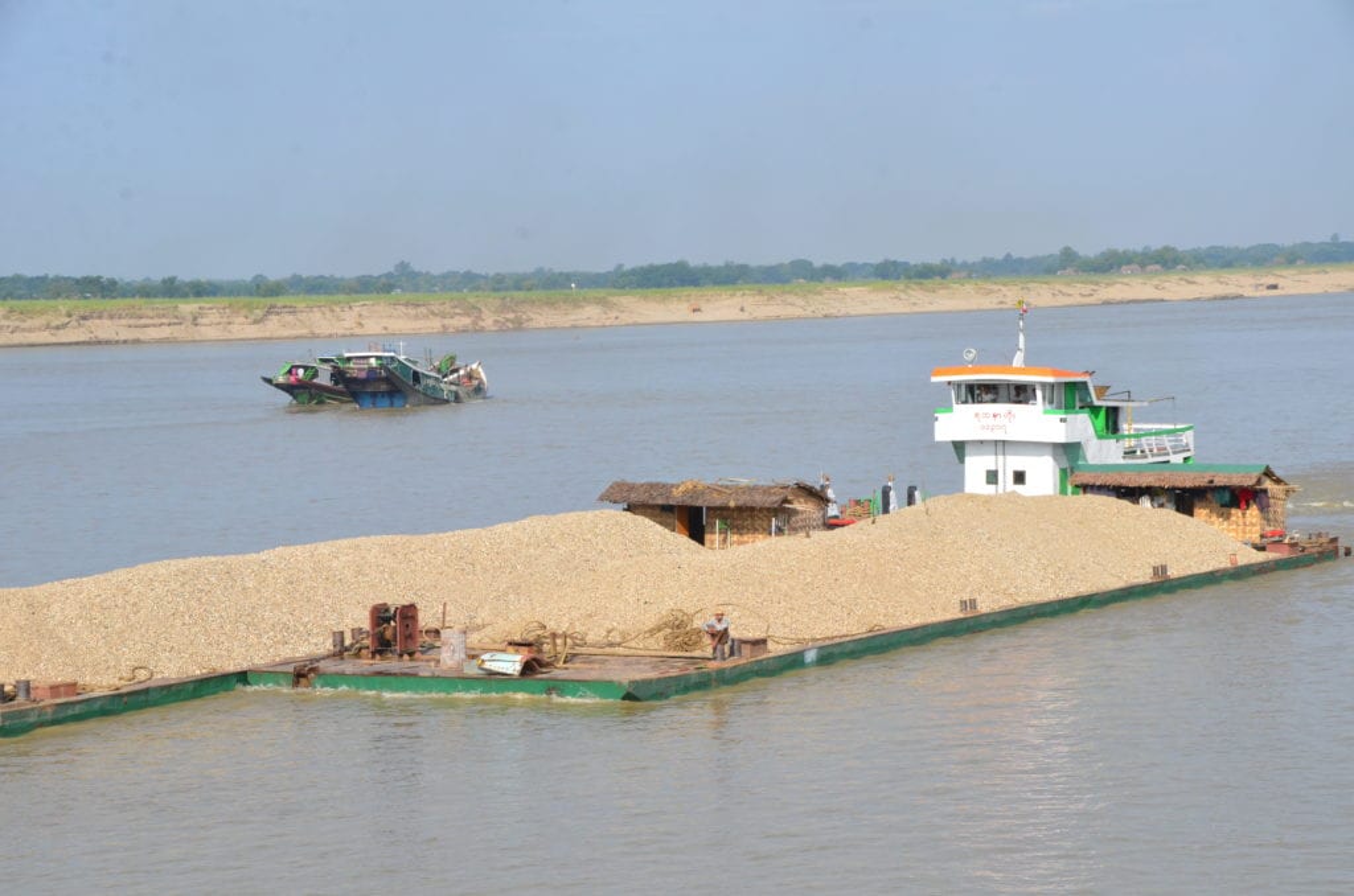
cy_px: 448
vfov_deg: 14.6
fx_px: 3490
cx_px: 677
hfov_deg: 22.0
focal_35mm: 93
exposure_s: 1/800
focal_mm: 62
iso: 800
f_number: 14
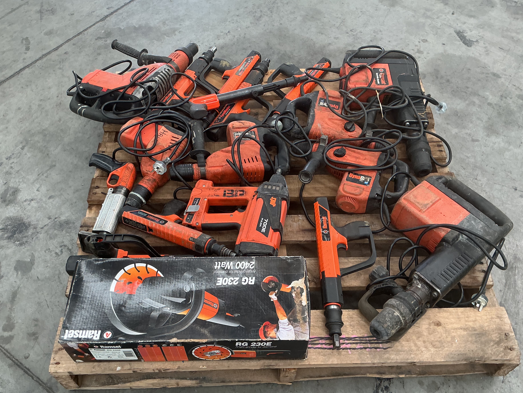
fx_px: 484
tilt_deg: -53.8
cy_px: 216
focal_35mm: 32
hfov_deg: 56.8
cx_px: 265
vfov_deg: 44.1
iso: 64
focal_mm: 3
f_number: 1.8
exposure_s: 1/100
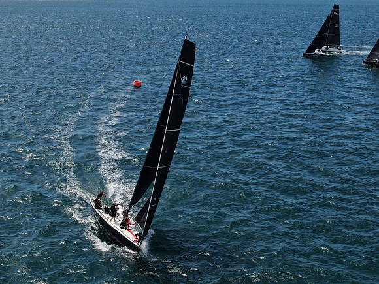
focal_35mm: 48
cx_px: 190
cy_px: 142
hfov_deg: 39.7
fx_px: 526
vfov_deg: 30.3
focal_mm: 8.6
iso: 100
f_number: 3.8
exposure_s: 1/1000
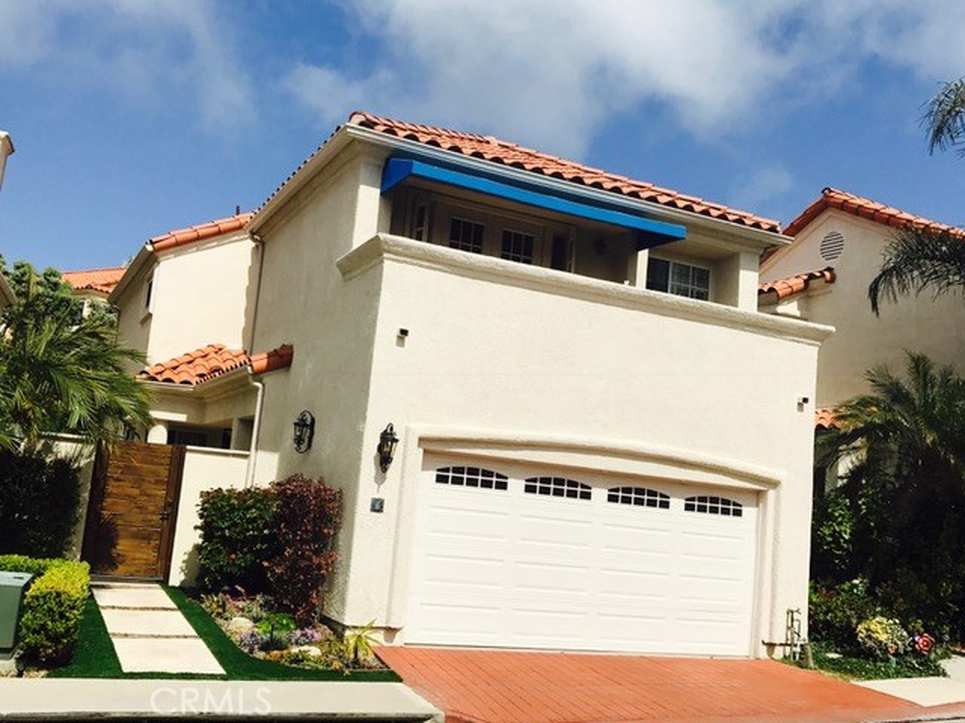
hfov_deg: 63.4
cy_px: 362
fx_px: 781
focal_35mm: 28
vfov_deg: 49.7
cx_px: 482
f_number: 1.8
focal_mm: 3.99
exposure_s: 1/5650
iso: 25
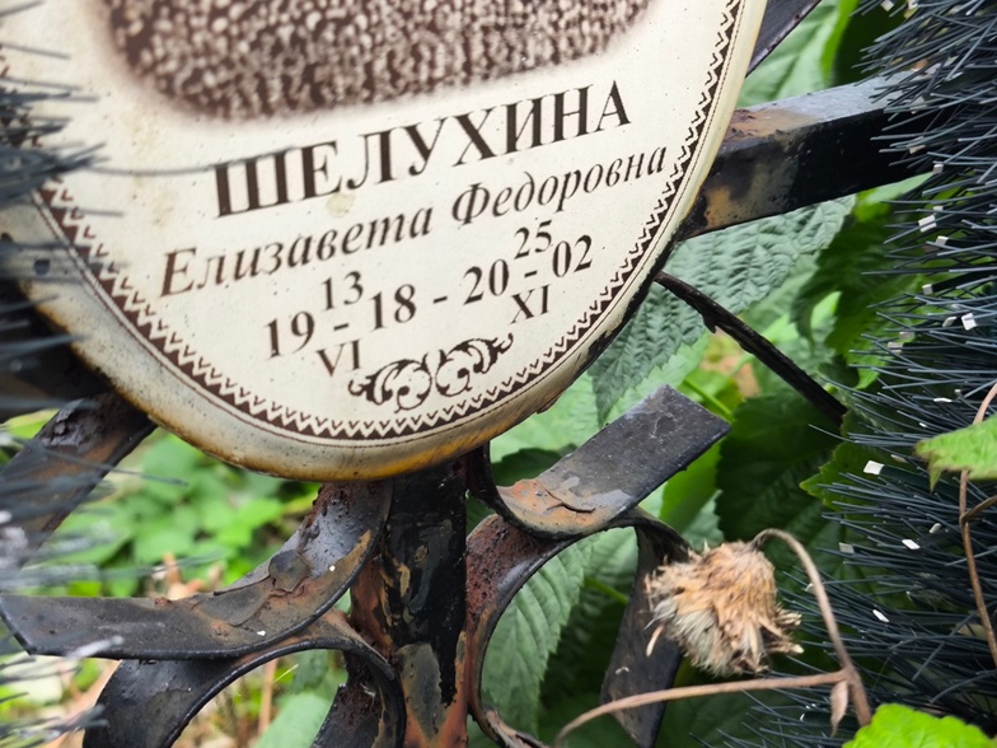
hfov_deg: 37.5
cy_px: 375
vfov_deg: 28.6
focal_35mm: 51
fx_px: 1469
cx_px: 490
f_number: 1.7
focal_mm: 4.71
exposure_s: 1/60
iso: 64
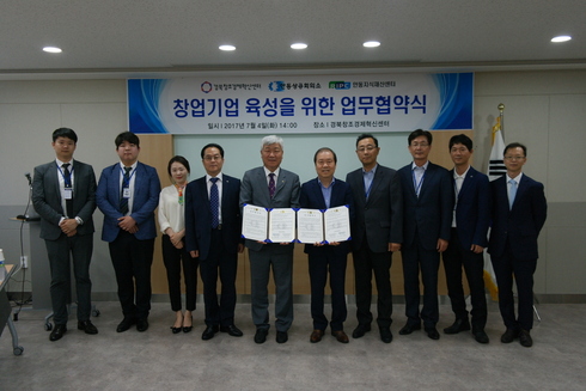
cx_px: 293
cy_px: 196
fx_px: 472
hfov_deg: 63.6
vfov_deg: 45.0
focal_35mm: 29
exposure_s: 1/30
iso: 400
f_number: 3.8
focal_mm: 19
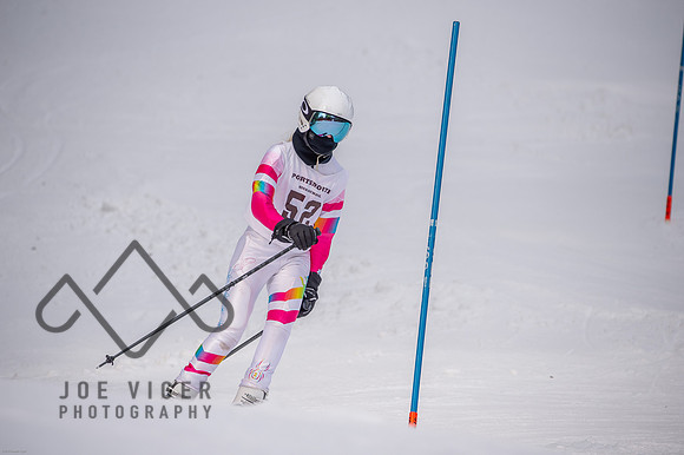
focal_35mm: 370
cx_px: 342
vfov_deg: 3.7
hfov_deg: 5.6
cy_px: 228
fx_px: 7026
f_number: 6.3
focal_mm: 370
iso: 500
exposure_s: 1/1600
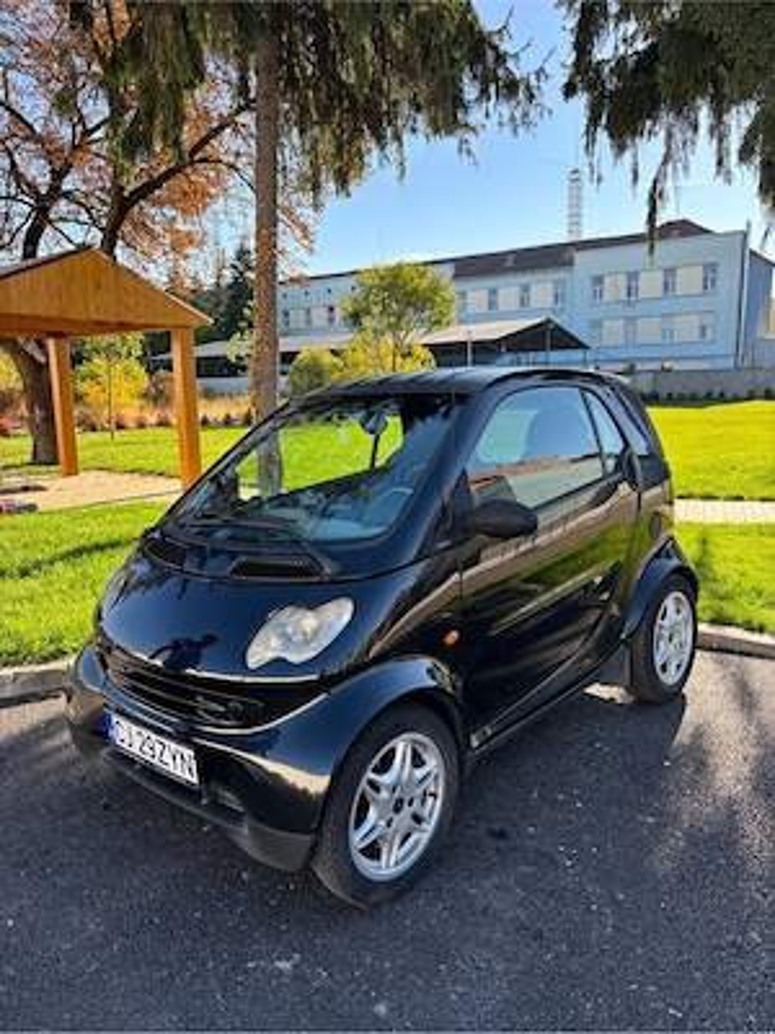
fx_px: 776
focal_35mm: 26
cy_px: 517
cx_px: 388
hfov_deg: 53.1
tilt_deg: -8.7
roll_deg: -1.2
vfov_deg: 67.3
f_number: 1.6
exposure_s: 1/634
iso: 50
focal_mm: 5.96
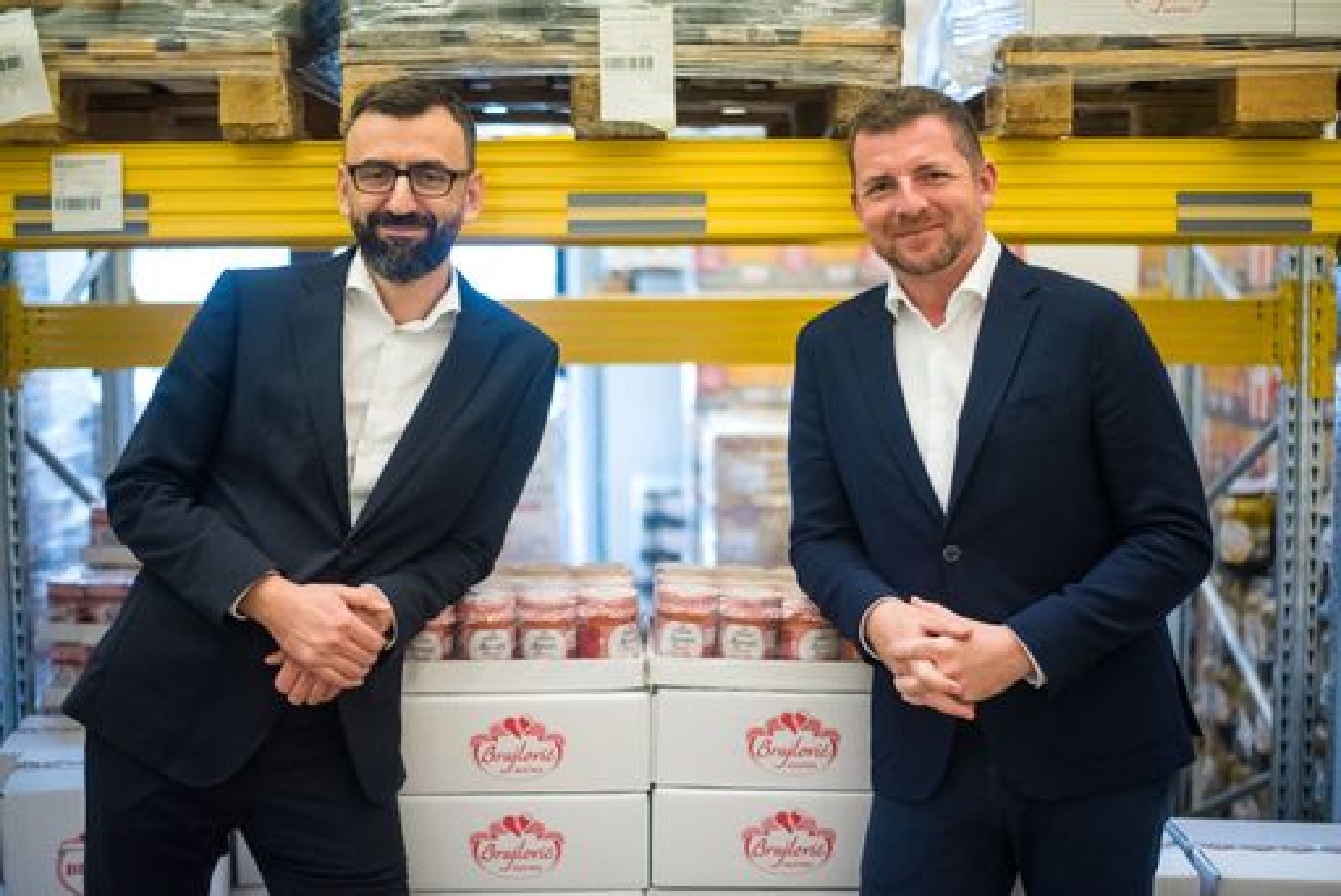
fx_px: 1863
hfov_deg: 39.6
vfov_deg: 27.0
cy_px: 448
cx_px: 670
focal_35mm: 50
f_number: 1.8
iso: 4000
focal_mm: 50
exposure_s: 1/200
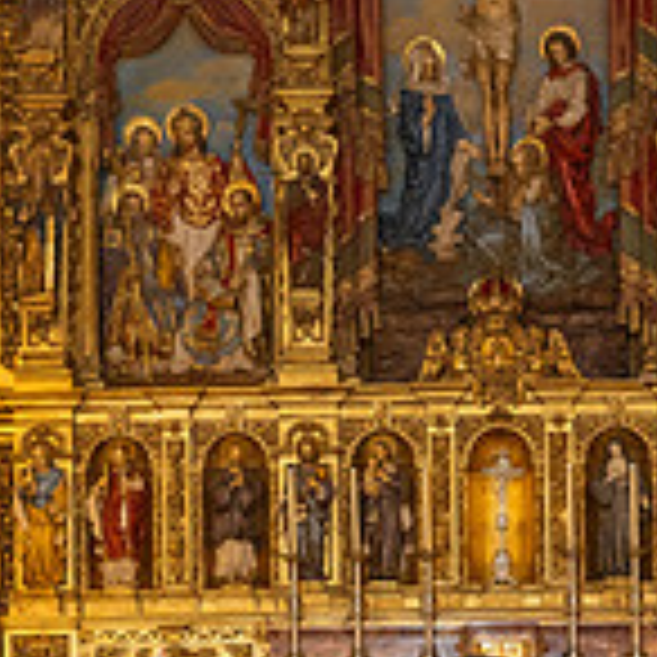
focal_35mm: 125
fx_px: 2684
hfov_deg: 13.9
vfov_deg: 13.7
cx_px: 429
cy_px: 732
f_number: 2.8
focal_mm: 24
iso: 1000
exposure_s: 1/200
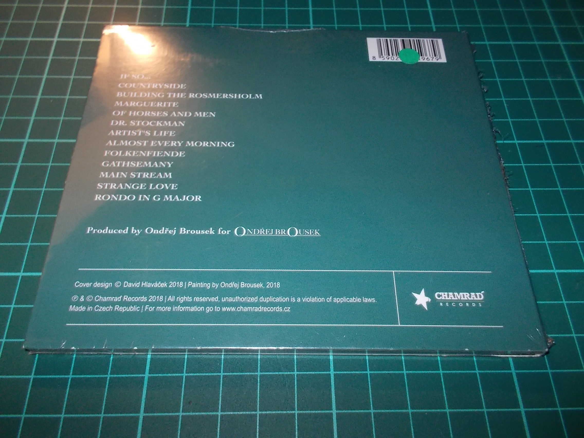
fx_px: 489
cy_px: 219
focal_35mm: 29
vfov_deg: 48.2
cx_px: 292
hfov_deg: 61.7
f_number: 3.3
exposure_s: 1/30
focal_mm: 4.1
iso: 200
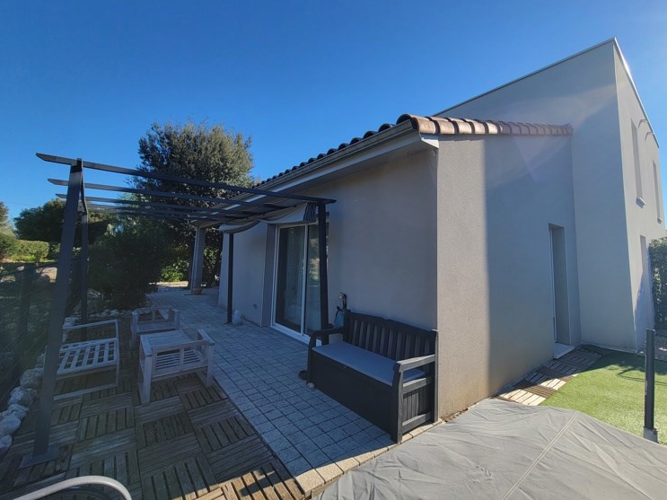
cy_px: 232
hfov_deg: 102.0
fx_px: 270
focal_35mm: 14
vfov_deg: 85.5
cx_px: 346
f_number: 2.2
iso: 50
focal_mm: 2.2
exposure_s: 1/929
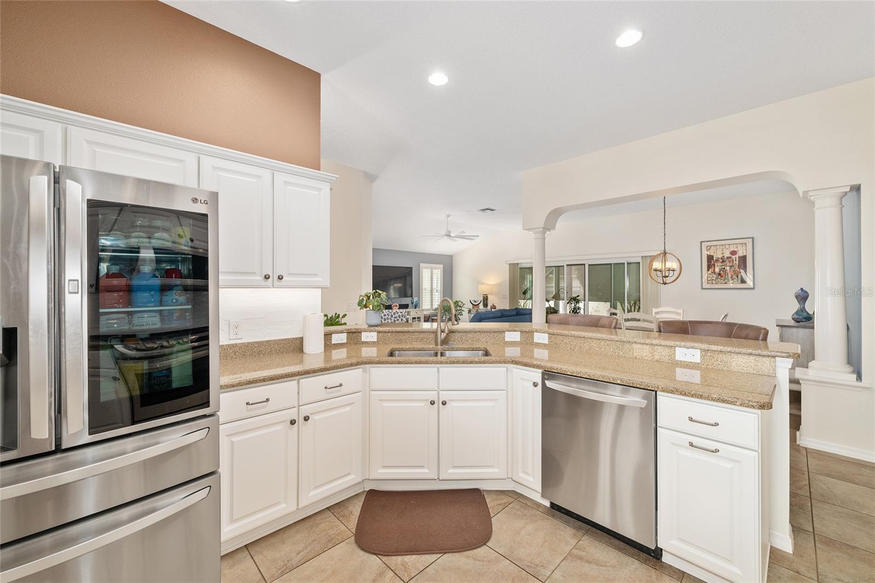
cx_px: 438
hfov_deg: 104.3
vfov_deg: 81.2
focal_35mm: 14
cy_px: 292
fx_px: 340
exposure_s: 1/25
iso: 500
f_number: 8
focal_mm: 14
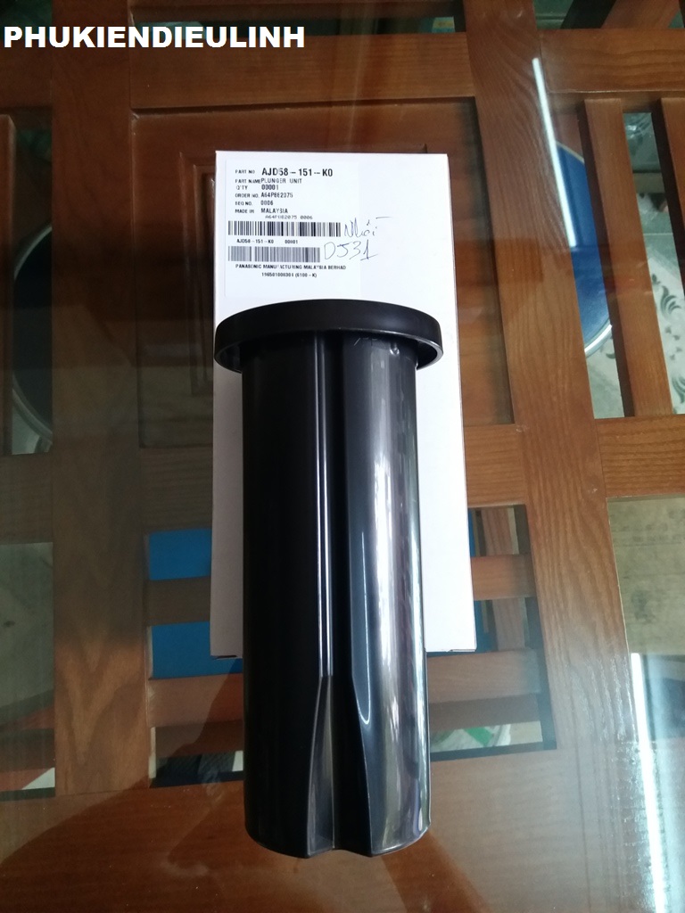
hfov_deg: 51.4
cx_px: 342
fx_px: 712
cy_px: 456
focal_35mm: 27
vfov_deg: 65.3
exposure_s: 1/13
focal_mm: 3.7
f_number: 1.9
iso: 125
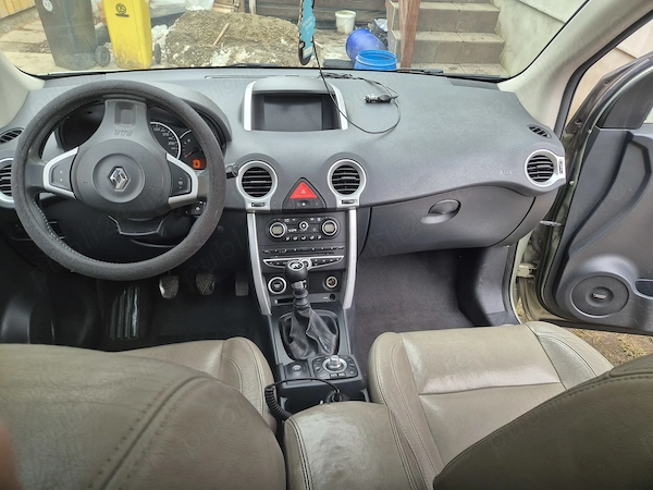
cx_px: 326
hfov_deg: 73.9
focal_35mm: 23
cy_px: 245
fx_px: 434
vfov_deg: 58.9
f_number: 1.8
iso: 160
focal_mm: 5.4
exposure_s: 1/180
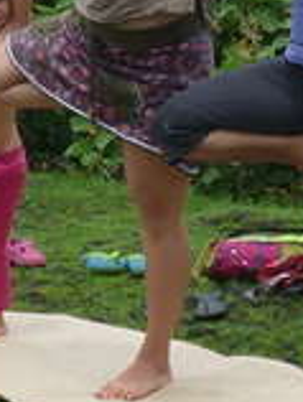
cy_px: -130
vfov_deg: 10.9
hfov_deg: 8.3
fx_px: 2060
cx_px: 331
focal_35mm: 177
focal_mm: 6.2
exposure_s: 1/320
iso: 100
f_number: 5.6
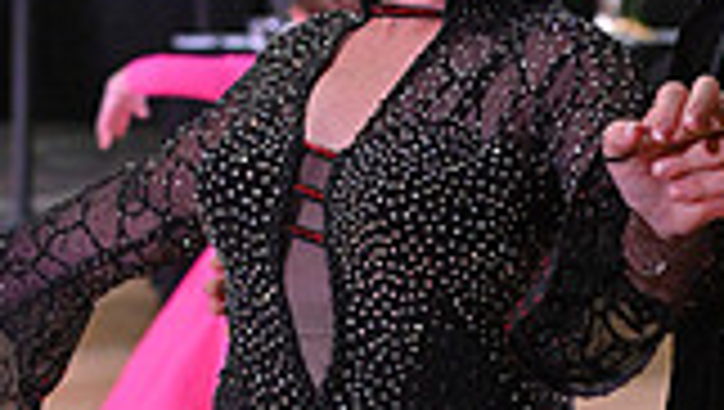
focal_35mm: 320
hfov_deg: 6.7
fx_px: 6150
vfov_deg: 3.8
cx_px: 618
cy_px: 626
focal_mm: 85
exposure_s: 1/320
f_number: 5
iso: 2500
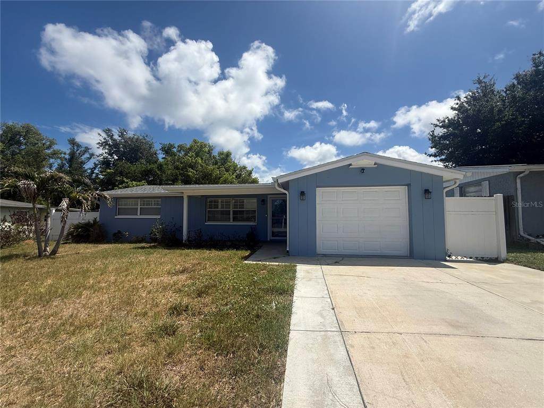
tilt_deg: +3.8
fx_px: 220
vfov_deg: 85.7
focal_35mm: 14
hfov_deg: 102.1
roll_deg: +0.2
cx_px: 272
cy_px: 204
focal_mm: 2.22
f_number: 2.2
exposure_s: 1/3460
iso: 50
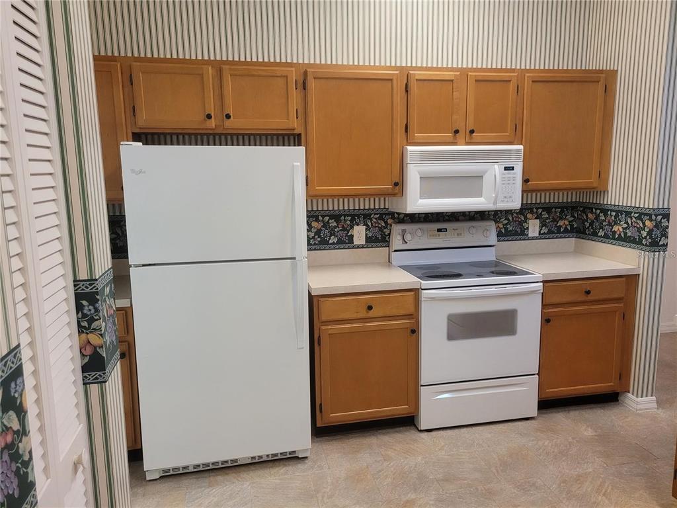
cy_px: 254
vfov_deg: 53.1
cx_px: 338
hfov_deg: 67.3
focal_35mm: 26
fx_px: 508
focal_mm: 5.4
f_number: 1.8
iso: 320
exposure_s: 1/120
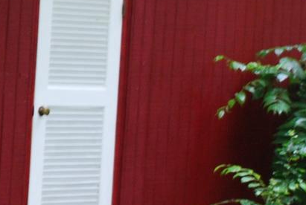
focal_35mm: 231
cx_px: -142
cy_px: 48
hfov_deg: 8.7
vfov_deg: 6.0
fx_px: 1972
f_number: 4.2
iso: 400
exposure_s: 1/15
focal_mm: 31
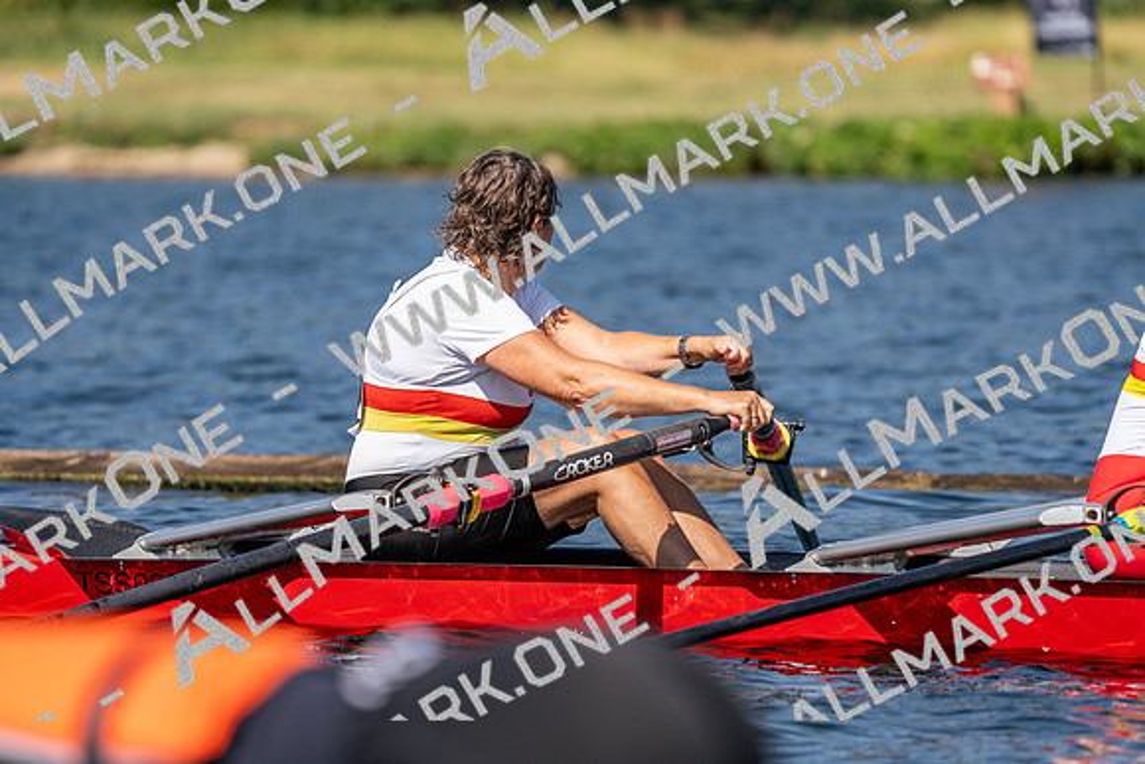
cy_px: 382
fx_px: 10848
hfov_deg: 6.0
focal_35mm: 341
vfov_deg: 4.0
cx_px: 572
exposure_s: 1/2000
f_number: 6.3
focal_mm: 341
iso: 250
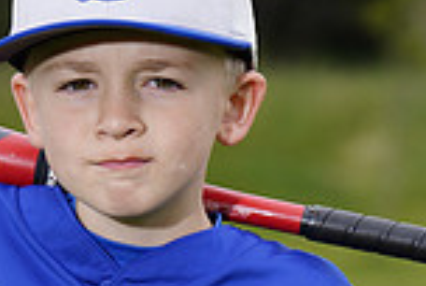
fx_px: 6319
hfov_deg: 3.9
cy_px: 374
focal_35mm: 533
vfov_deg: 2.6
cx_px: 59
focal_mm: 140
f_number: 6.3
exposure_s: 1/250
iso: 100
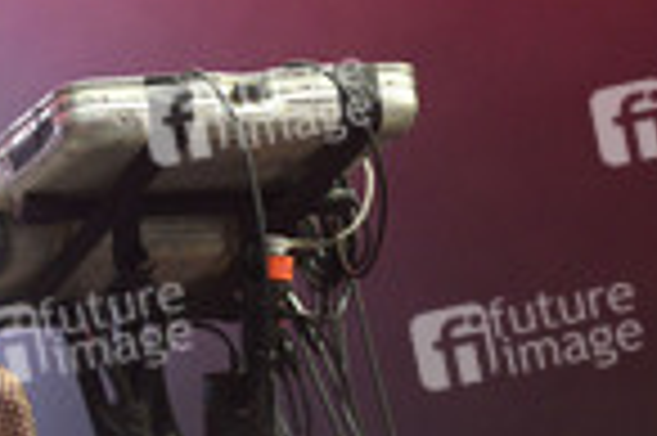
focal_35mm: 161
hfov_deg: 12.2
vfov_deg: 8.5
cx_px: -313
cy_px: 0
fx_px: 2935
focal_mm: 52
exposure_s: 1/250
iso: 3200
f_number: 5.6
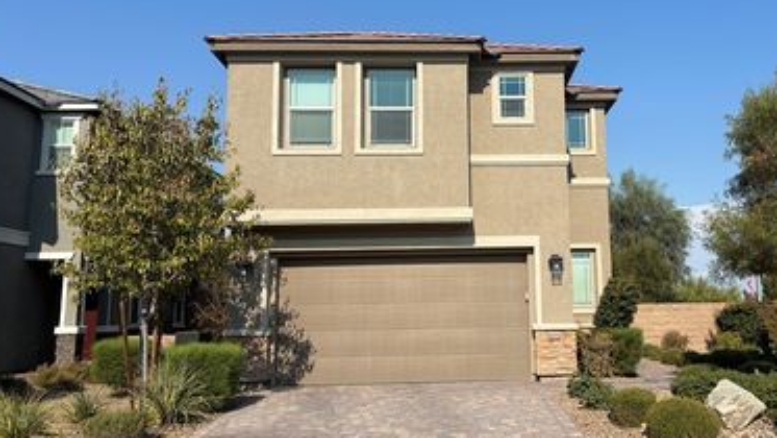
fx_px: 783
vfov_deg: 31.1
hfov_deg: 52.1
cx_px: 494
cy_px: 176
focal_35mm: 38
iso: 50
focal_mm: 5.96
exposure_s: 1/4854
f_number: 1.6
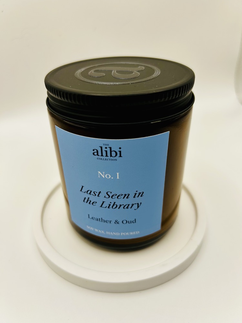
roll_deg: +1.2
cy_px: 162
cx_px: 121
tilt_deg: -33.9
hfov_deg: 53.1
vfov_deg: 67.3
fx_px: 242
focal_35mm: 26
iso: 50
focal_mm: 5.7
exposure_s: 1/377
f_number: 1.5
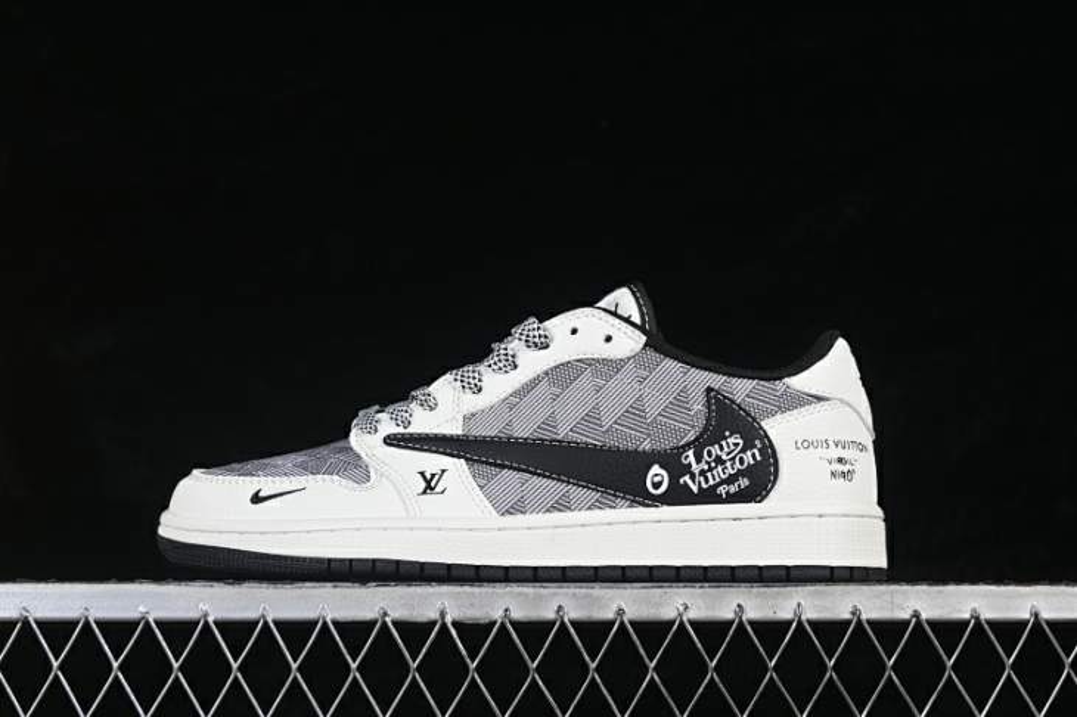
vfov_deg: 18.2
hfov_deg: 27.0
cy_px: 358
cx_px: 538
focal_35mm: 75
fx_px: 2243
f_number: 8
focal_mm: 50
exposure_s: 1/80
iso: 160
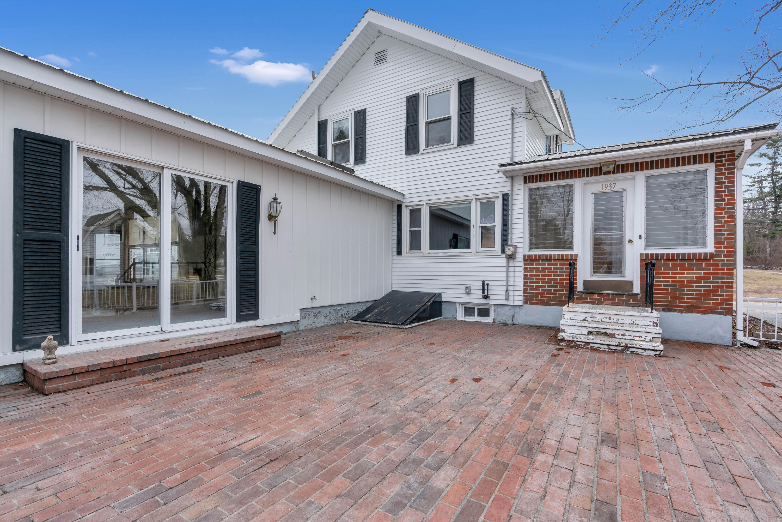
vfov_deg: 73.8
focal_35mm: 16
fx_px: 348
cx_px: 391
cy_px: 261
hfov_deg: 96.7
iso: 800
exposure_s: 1/750
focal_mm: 16
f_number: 8
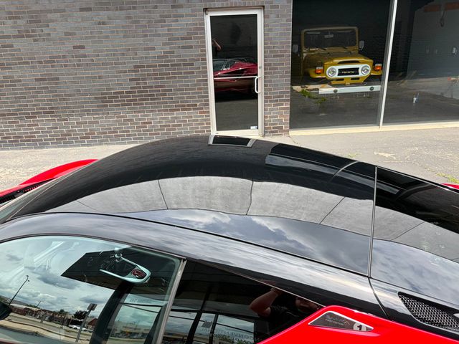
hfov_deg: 67.3
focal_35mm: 26
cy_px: 172
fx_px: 345
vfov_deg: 53.1
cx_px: 230
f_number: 1.6
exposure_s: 1/810
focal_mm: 5.96
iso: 50
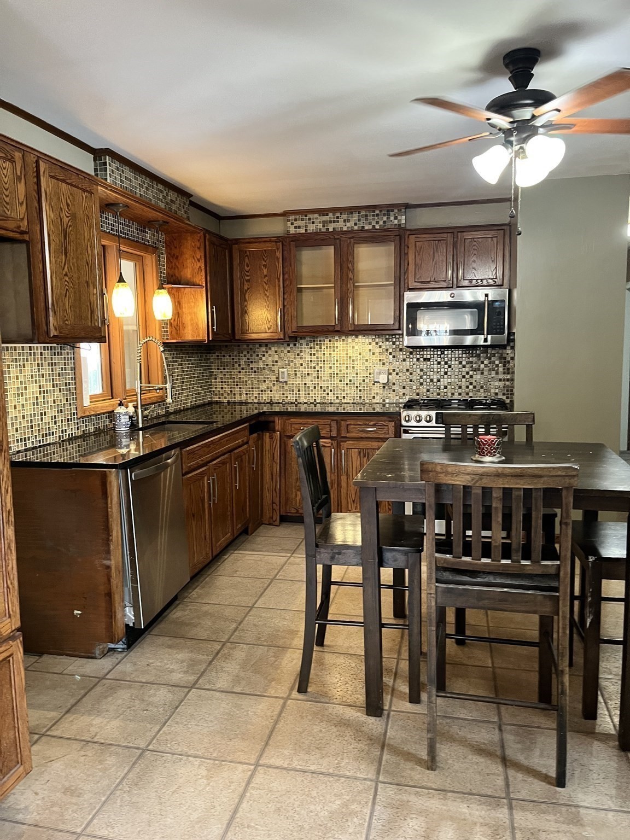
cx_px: 315
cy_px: 420
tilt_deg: -6.5
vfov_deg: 67.3
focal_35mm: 26
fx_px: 631
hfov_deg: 53.1
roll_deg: +0.8
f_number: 1.6
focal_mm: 5.1
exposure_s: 1/60
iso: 400
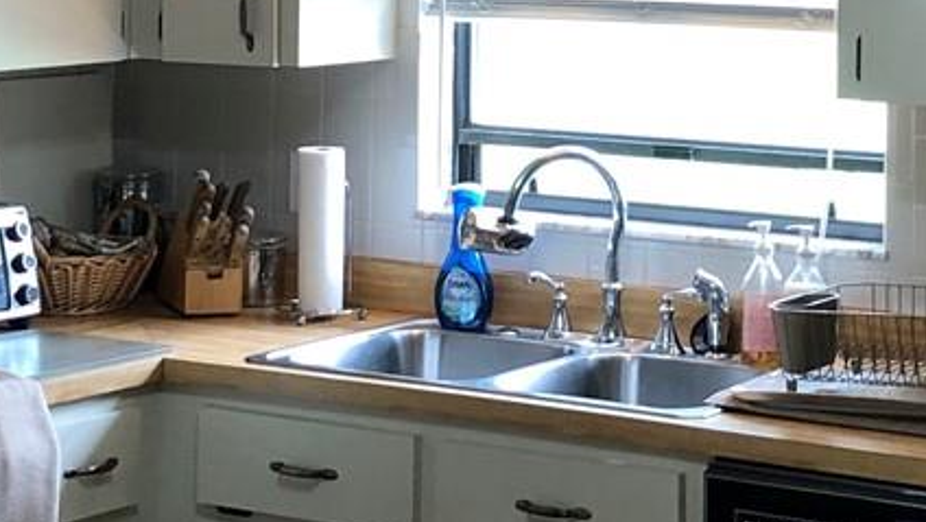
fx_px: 2825
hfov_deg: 18.6
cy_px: -41
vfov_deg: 10.4
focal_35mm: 115
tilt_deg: -2.5
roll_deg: -0.6
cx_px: 441
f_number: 1.8
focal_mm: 3.99
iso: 40
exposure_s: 1/17
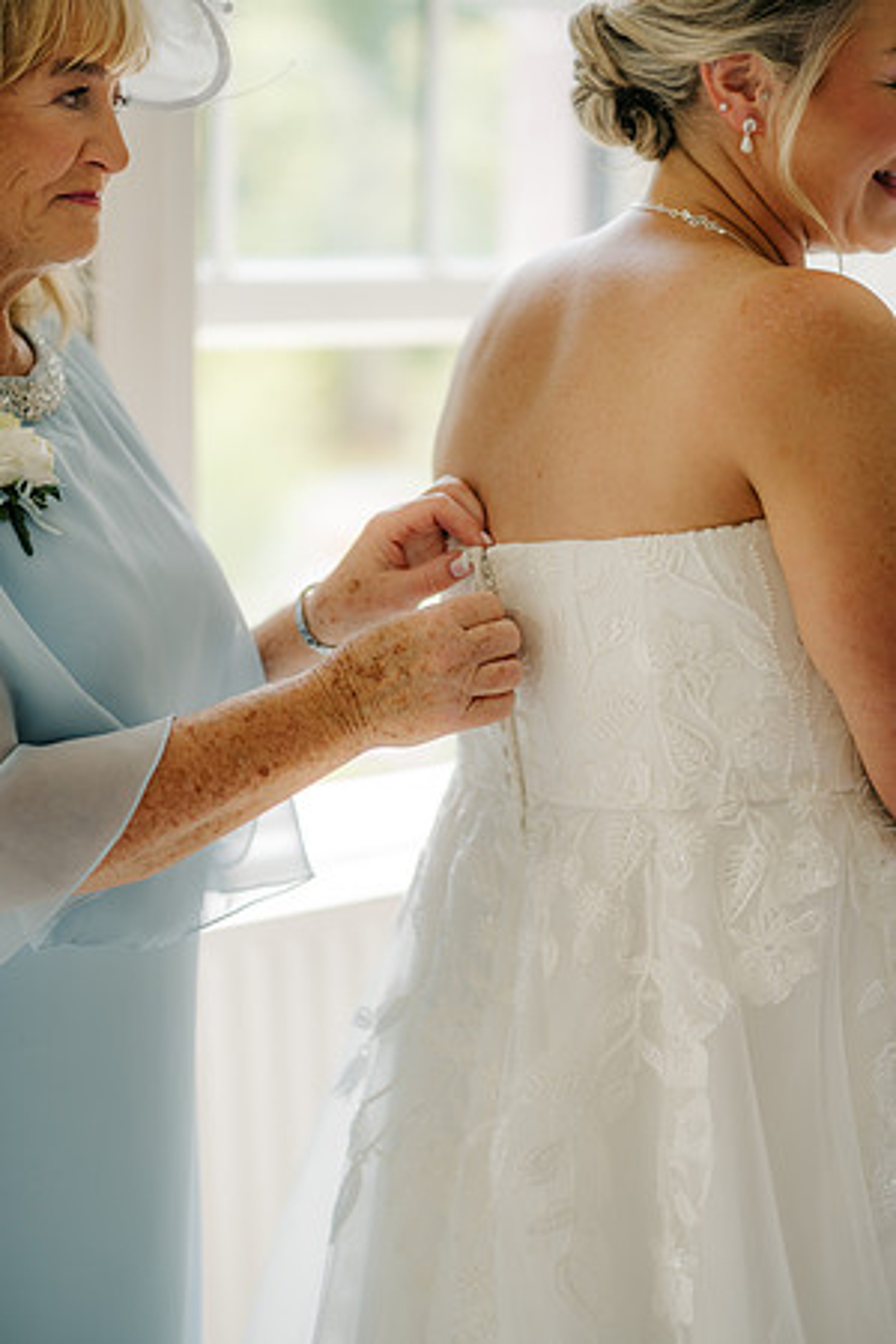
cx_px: 448
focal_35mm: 85
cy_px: 672
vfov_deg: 23.9
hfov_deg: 16.1
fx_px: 3173
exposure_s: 1/200
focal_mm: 85
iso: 100
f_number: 2
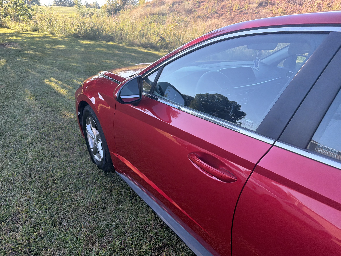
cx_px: 170
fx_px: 236
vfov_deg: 56.8
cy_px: 128
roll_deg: -9.4
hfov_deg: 71.6
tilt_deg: -19.7
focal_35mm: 24
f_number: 1.78
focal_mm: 6.76
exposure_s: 1/2232
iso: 320
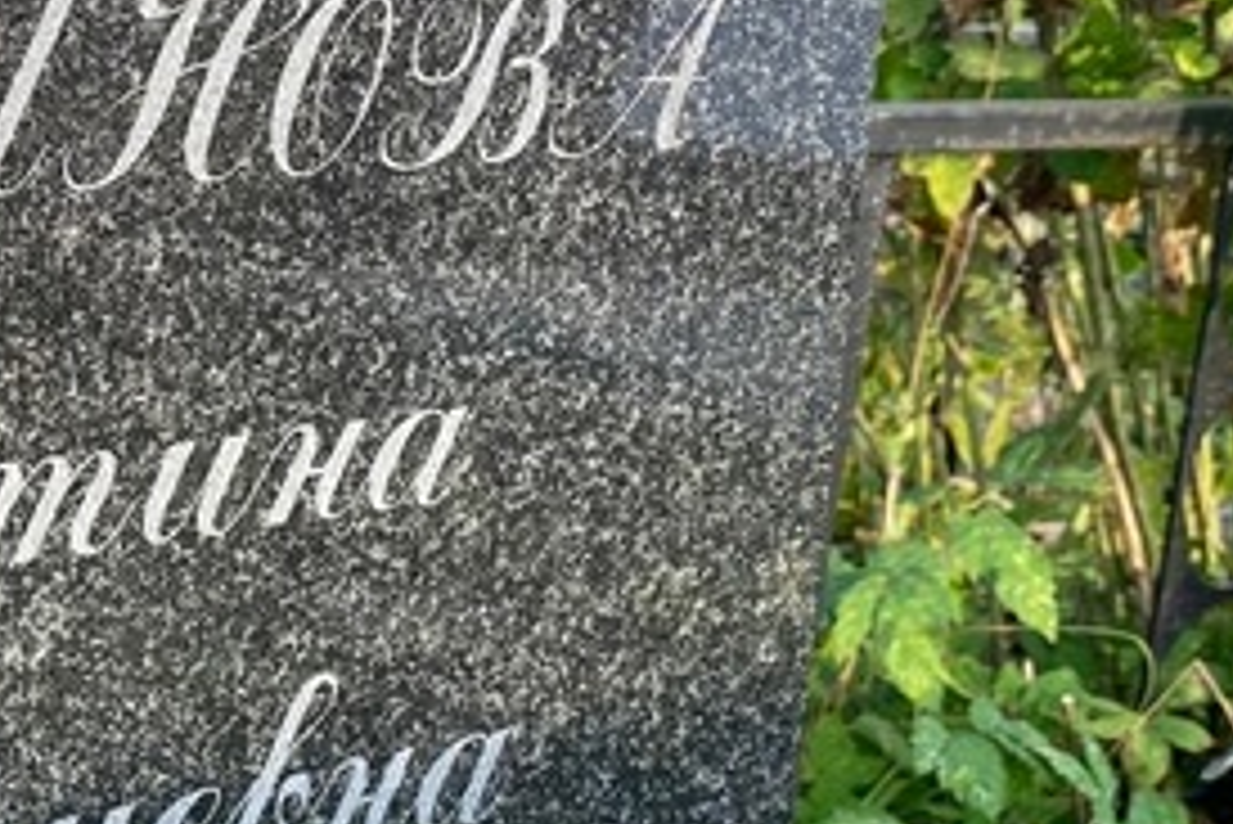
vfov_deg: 17.3
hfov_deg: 24.5
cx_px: 4
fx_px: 2707
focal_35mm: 79
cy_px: 441
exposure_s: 1/233
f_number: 1.8
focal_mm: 4.25
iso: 32
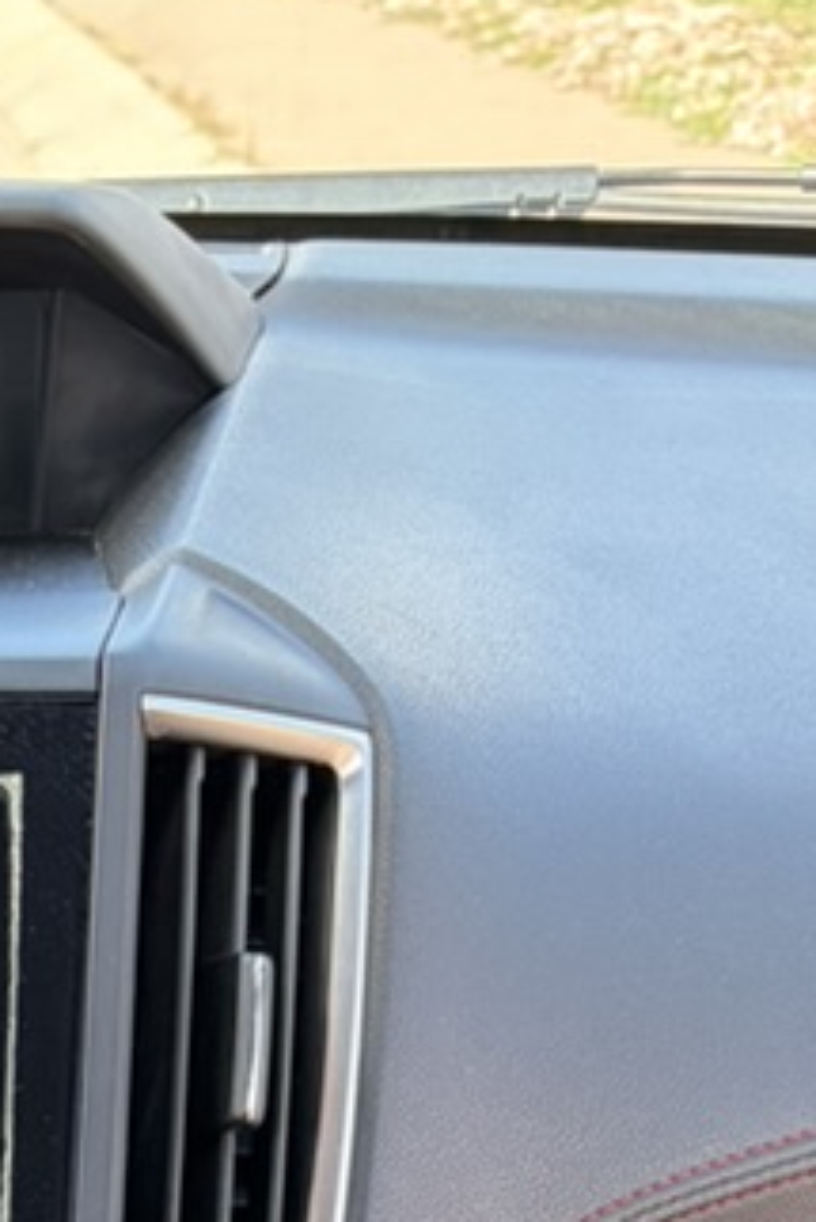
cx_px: -512
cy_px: 1898
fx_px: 2921
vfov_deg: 20.0
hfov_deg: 14.5
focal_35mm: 86
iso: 125
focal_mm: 5.96
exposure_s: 1/106
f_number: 1.6
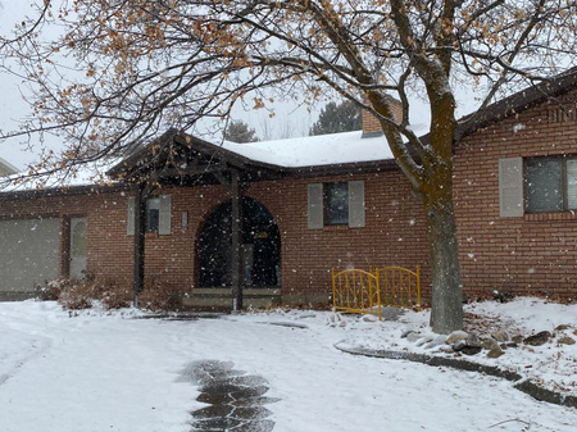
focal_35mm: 37
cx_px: 350
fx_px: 616
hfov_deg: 49.8
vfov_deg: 38.6
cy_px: 220
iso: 32
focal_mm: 4.25
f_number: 1.8
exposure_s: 1/1316
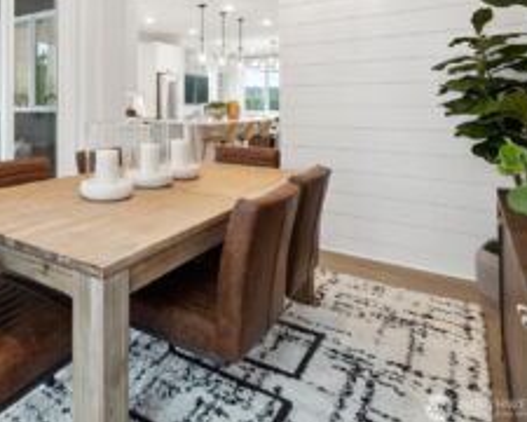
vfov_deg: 54.7
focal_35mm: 25
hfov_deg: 61.4
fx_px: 390
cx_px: 91
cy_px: 116
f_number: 8
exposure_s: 1/6
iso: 200
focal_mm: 10
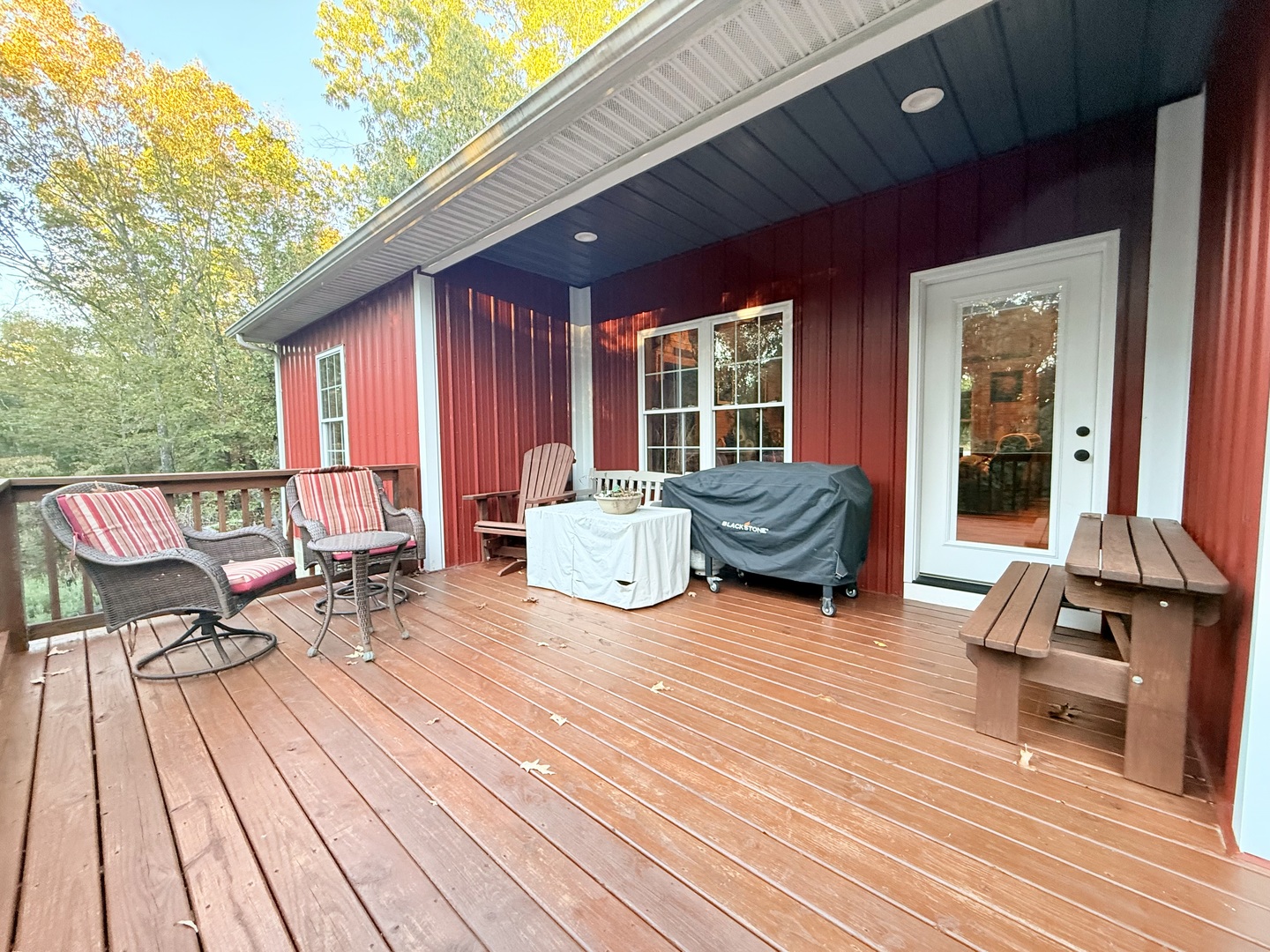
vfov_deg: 85.7
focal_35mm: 14
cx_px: 635
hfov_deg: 102.1
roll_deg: +0.7
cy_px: 476
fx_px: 514
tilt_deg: -3.4
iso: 320
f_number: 2.2
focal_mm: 2.22
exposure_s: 1/84
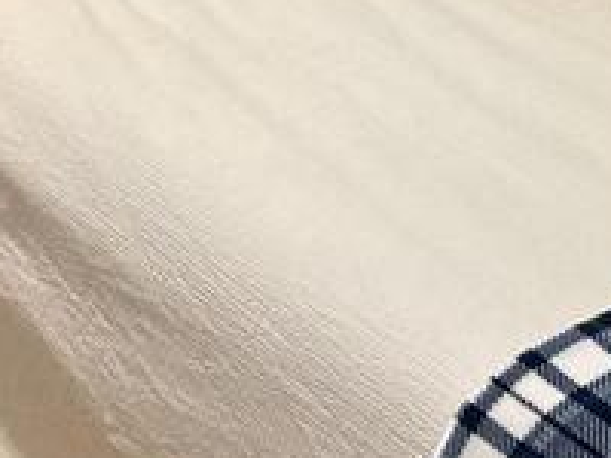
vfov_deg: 10.5
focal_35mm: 133
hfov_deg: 14.8
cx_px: 214
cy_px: -379
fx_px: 2348
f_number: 1.5
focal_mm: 5.7
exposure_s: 1/120
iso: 125
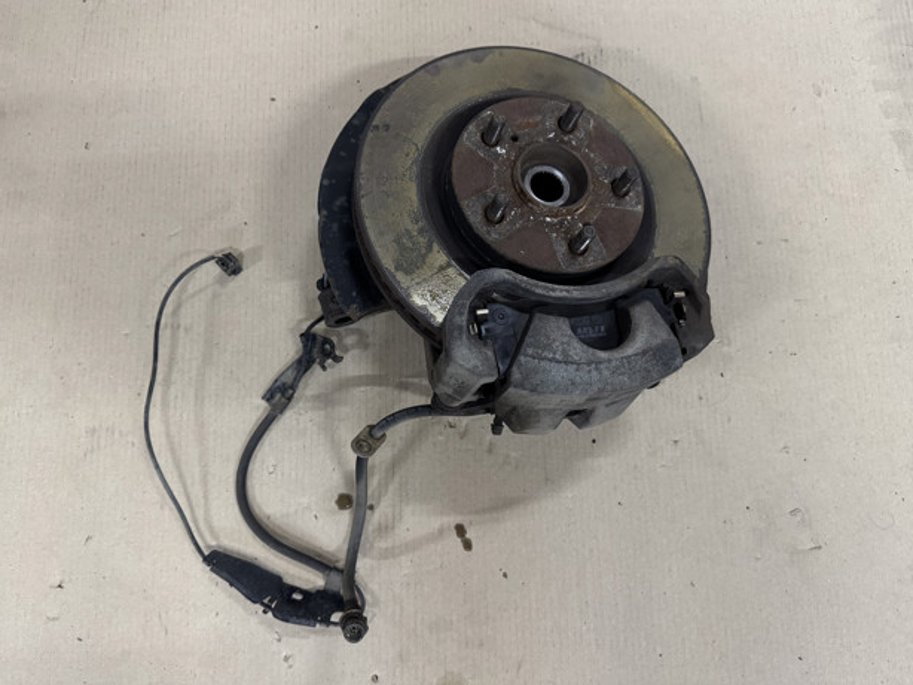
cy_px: 330
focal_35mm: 25
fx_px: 660
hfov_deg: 69.4
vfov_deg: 54.9
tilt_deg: -80.2
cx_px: 449
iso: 640
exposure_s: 1/60
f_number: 1.78
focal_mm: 6.76
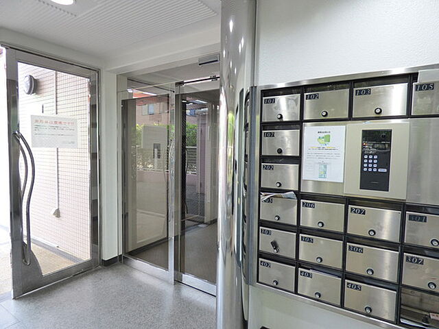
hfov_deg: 81.7
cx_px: 220
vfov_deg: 66.0
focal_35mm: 20
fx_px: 254
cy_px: 164
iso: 400
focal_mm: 3.58
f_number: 2.8
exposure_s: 1/60
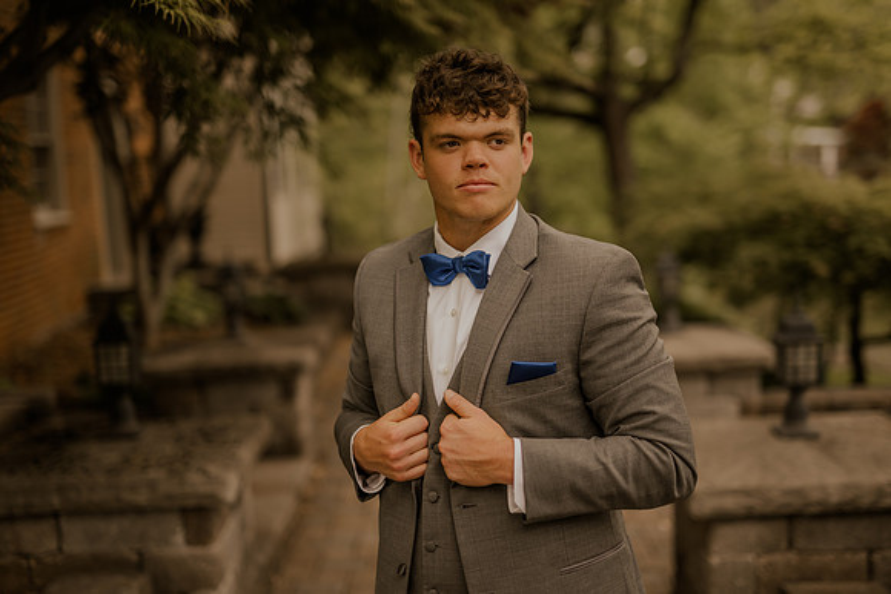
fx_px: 1238
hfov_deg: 39.6
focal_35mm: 50
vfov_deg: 27.0
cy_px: 297
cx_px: 446
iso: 100
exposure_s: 1/640
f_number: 2.2
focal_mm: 50
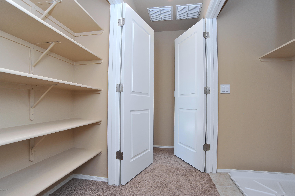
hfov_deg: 90.0
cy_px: 98
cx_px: 148
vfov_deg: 67.3
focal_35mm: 18
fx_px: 147
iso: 640
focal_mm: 18
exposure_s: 1/50
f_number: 9
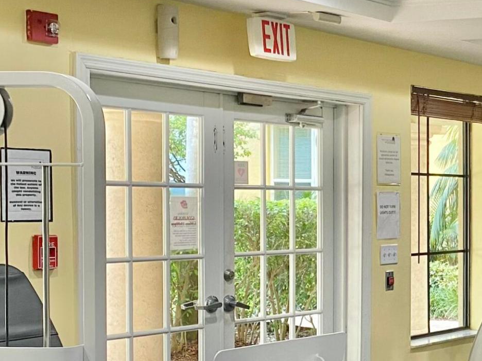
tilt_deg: -0.5
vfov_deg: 18.3
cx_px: 610
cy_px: 270
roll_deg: -0.6
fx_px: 1114
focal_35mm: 80
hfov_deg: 22.2
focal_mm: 4.25
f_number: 1.8
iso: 80
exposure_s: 1/60
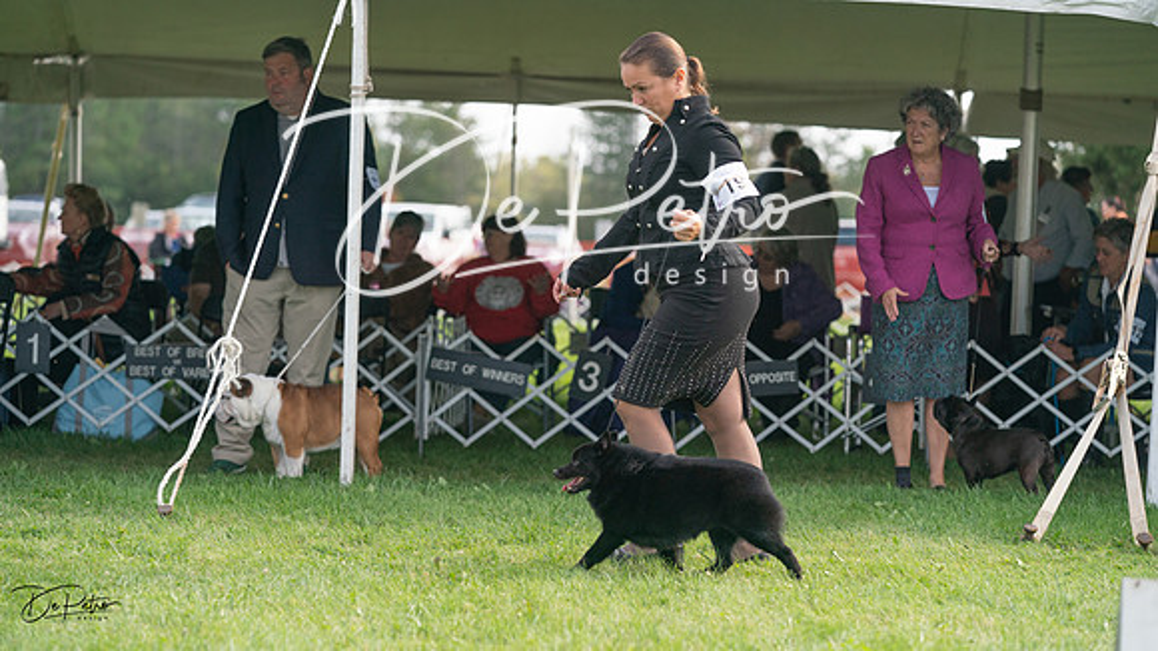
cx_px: 579
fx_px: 3698
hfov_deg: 17.8
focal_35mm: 120
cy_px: 326
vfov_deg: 10.1
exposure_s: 1/2000
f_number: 3.5
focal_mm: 115
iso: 400
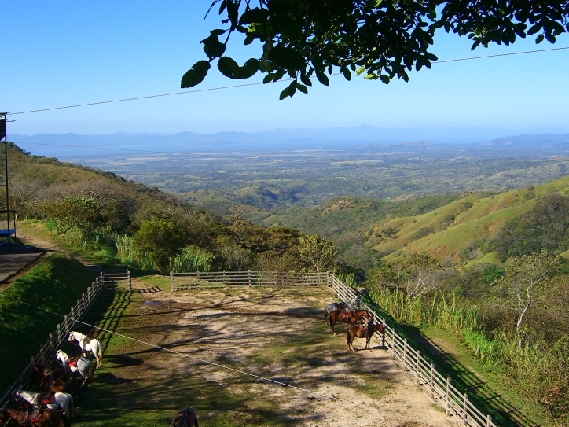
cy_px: 216
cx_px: 286
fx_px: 690
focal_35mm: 42
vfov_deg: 34.3
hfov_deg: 44.8
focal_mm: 7.9
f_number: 8
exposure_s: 1/160
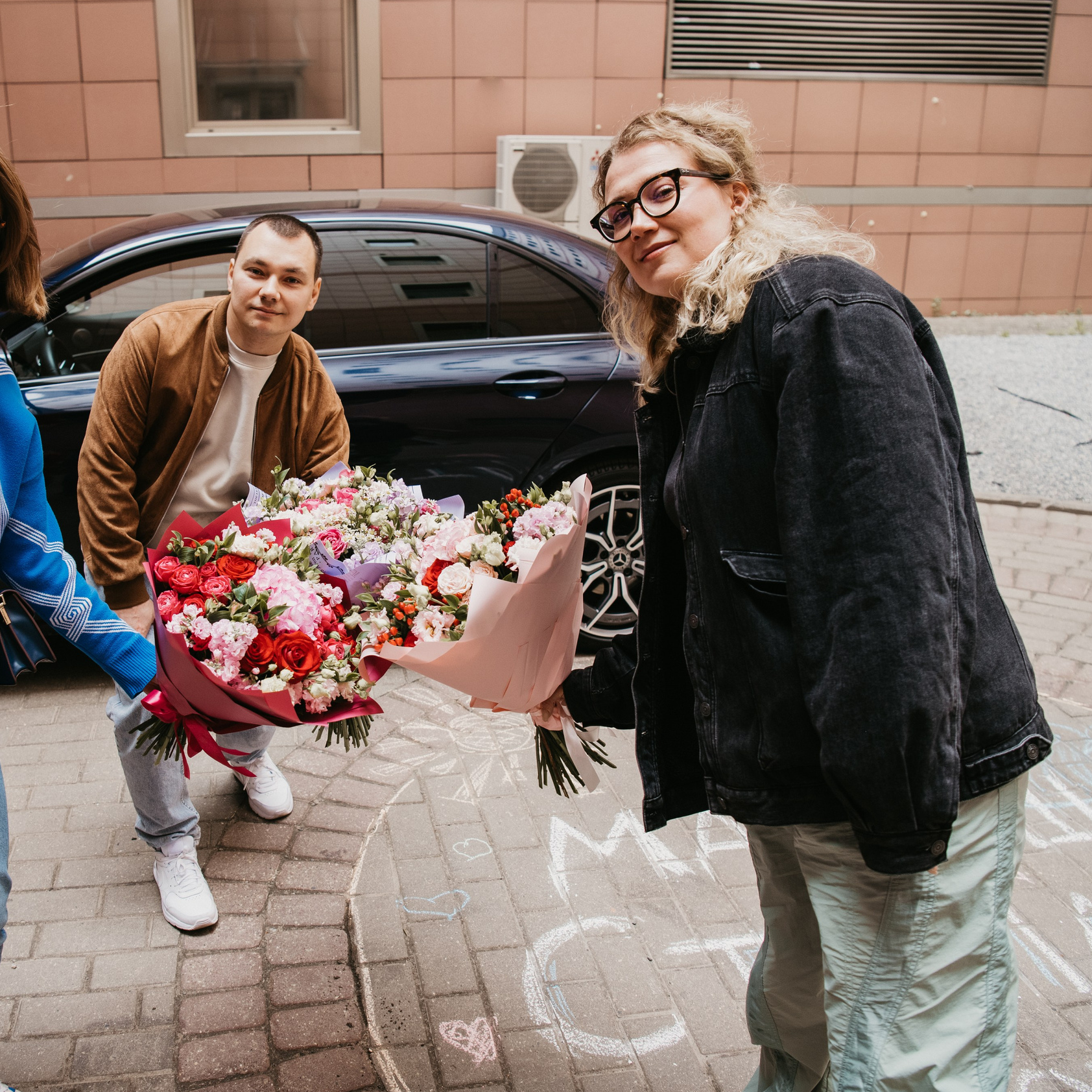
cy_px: 542
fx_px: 1106
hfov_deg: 51.8
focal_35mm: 31
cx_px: 388
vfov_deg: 52.5
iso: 320
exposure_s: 1/250
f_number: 4
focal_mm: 24
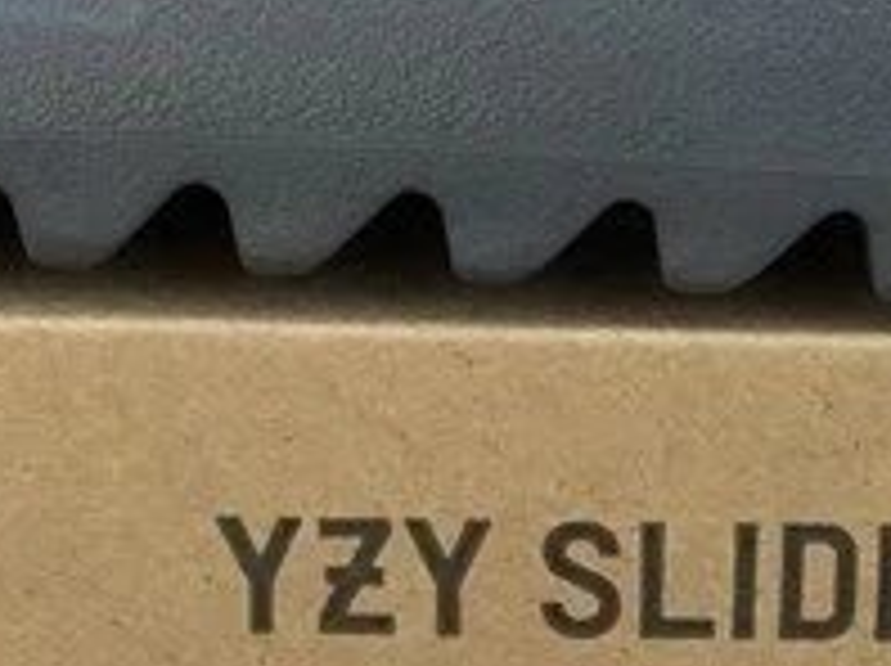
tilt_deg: -20.9
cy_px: 349
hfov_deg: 14.0
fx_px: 3625
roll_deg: -0.5
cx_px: 626
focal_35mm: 141
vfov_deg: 10.5
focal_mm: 3.3
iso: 25
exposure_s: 1/111
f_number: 2.4
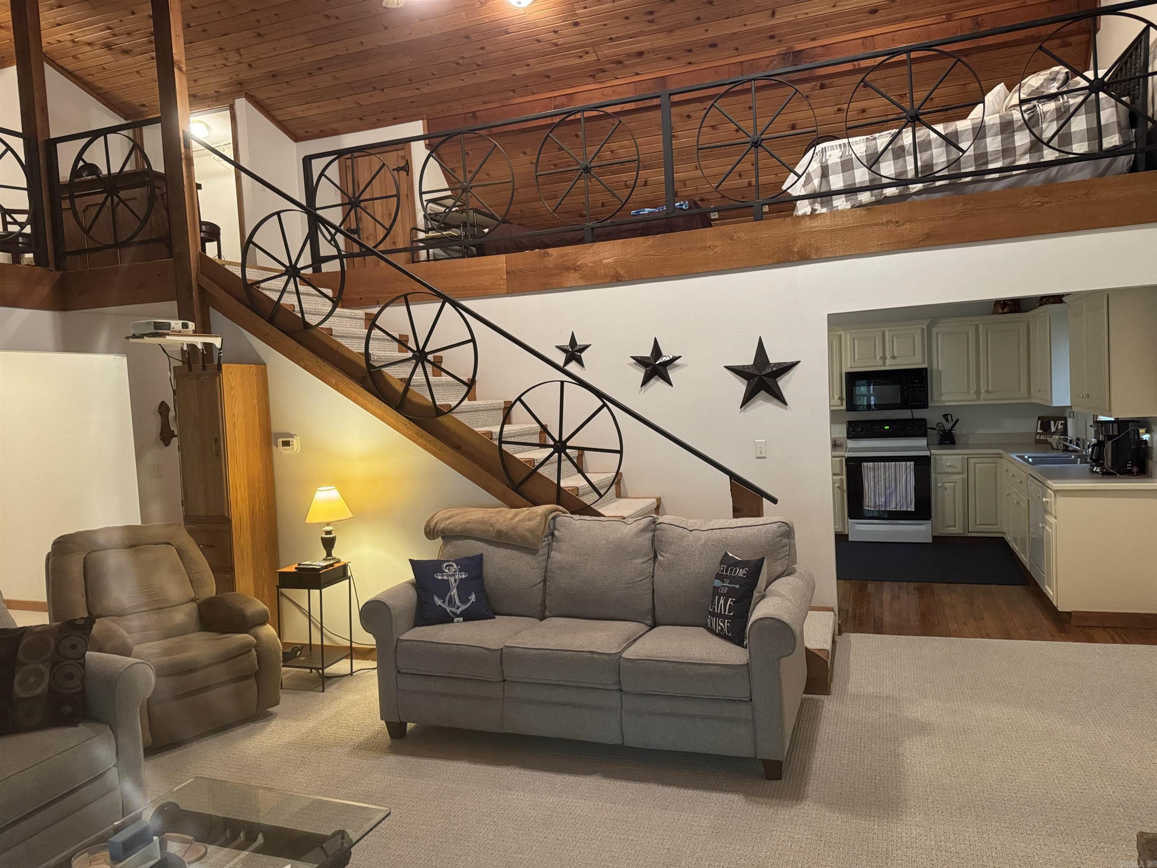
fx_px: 802
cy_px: 434
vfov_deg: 56.8
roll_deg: +2.9
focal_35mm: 24
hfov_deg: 71.6
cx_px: 578
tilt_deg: -4.3
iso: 640
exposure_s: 1/60
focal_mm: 6.76
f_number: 1.78
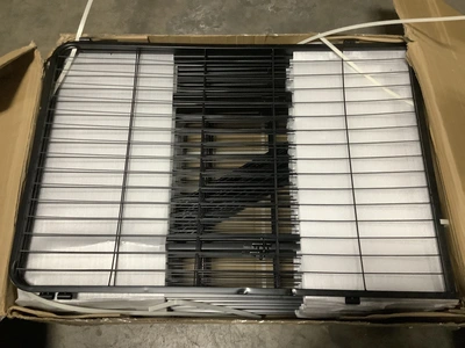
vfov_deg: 45.4
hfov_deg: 58.4
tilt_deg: -69.6
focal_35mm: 31
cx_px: 232
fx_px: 416
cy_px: 174
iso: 400
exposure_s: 1/40
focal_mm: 3.3
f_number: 2.4
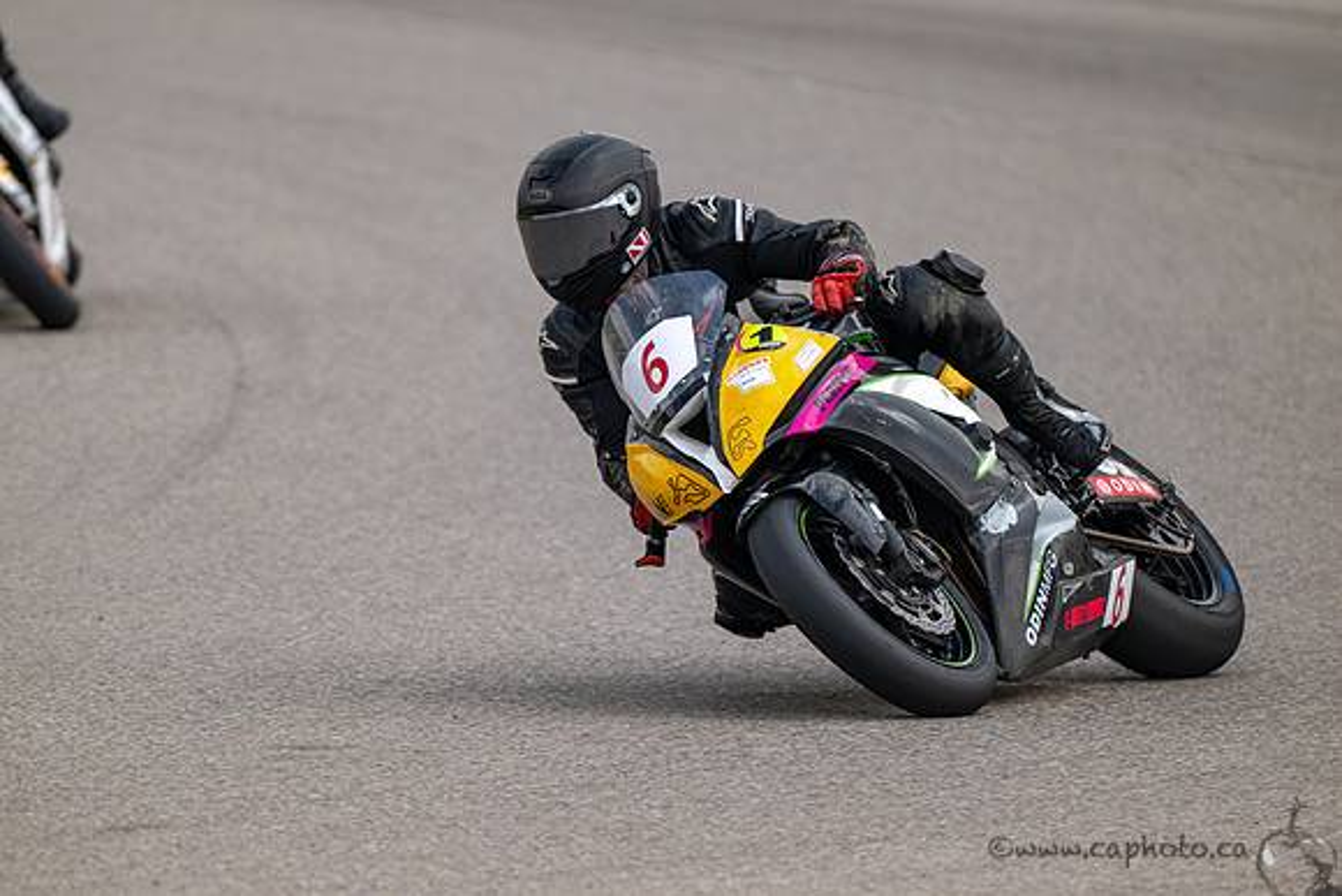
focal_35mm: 600
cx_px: 671
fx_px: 22371
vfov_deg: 2.3
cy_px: 448
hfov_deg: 3.4
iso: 400
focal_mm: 600
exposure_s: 1/1250
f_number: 6.3
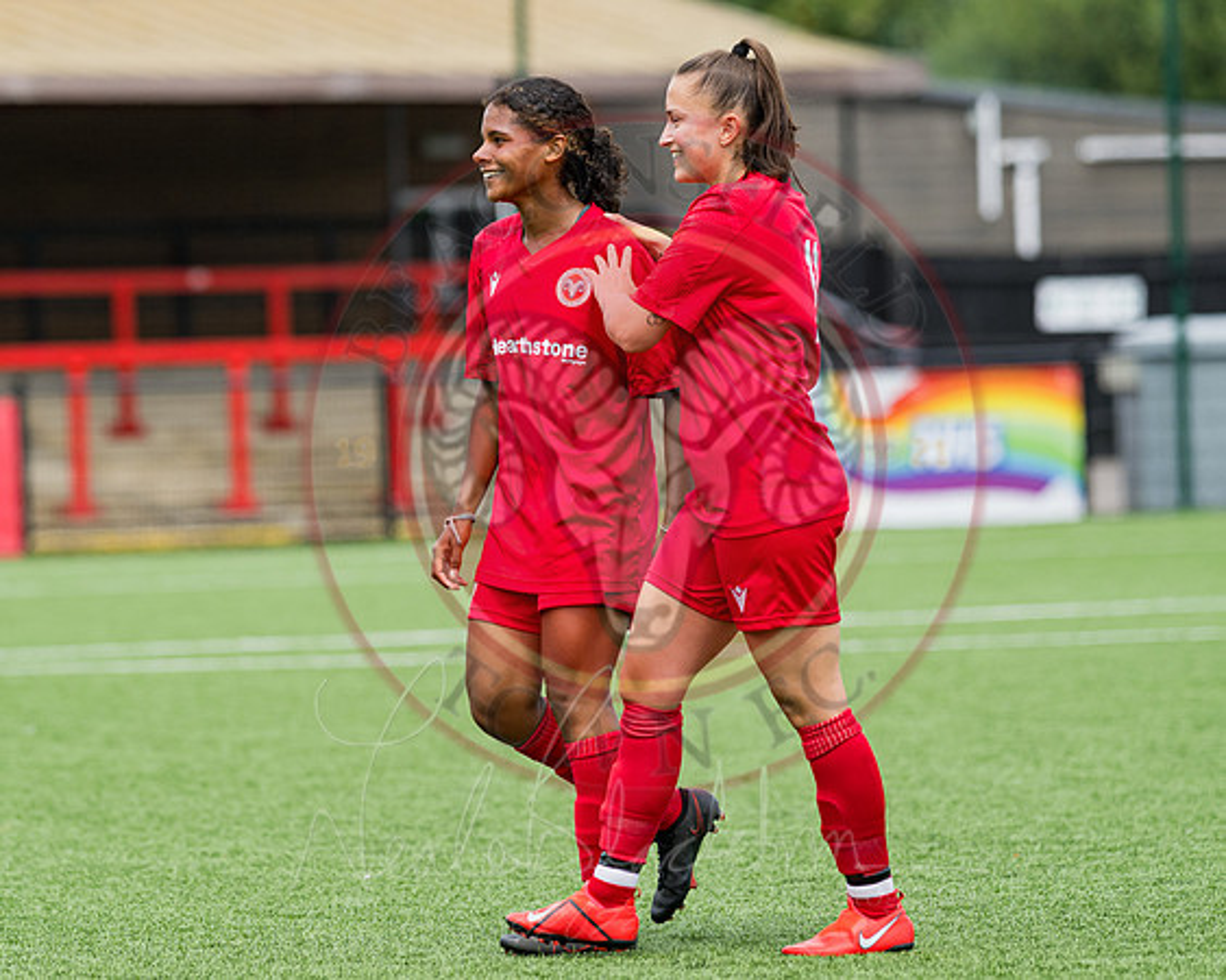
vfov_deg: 6.7
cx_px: 485
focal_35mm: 231
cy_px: 490
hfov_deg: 8.4
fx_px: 8364
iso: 200
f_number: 2.2
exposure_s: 1/4000
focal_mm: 135
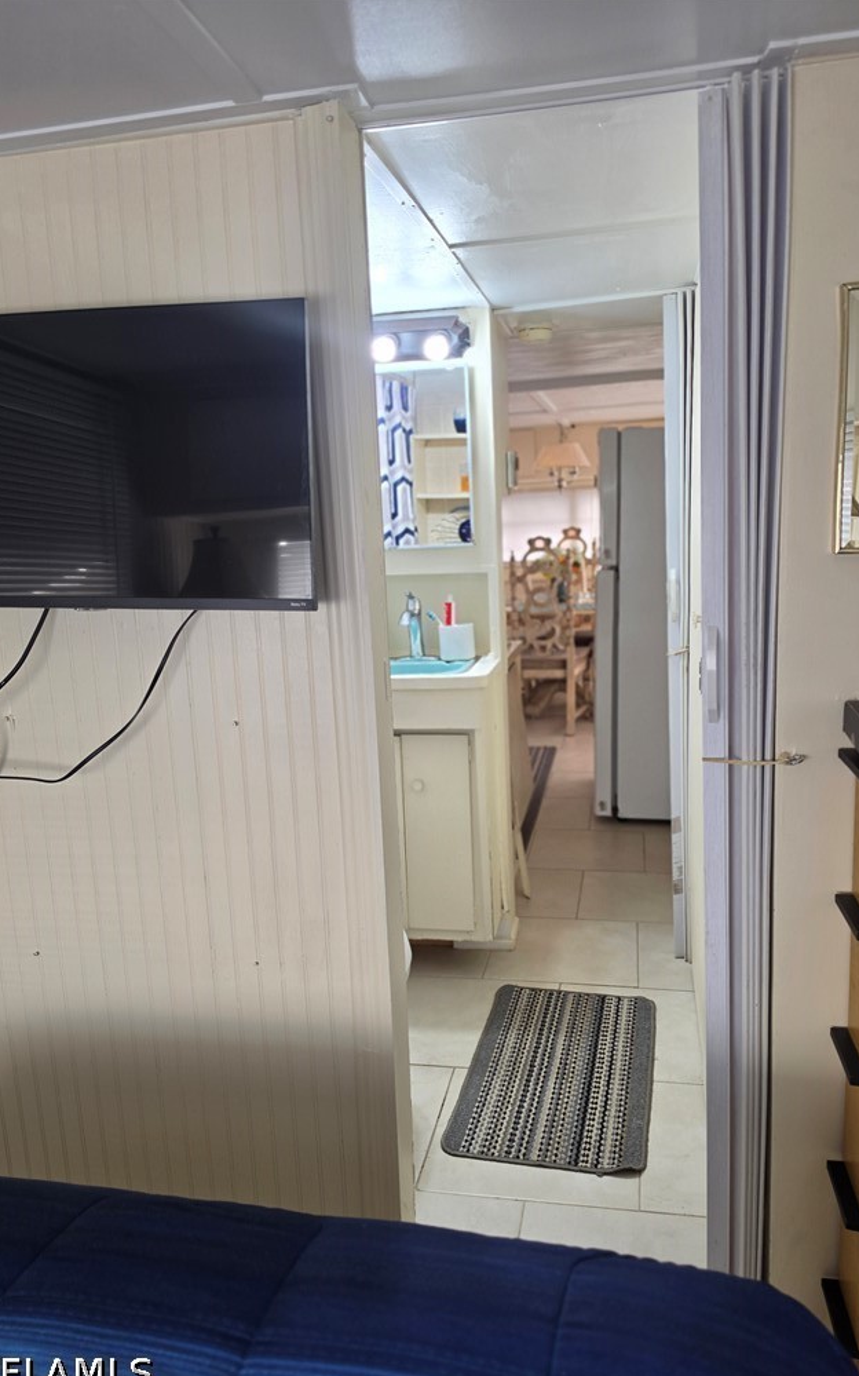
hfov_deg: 49.2
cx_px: 453
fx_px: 937
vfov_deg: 72.6
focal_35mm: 25
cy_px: 700
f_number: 1.4
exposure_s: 1/120
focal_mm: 6.5
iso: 40
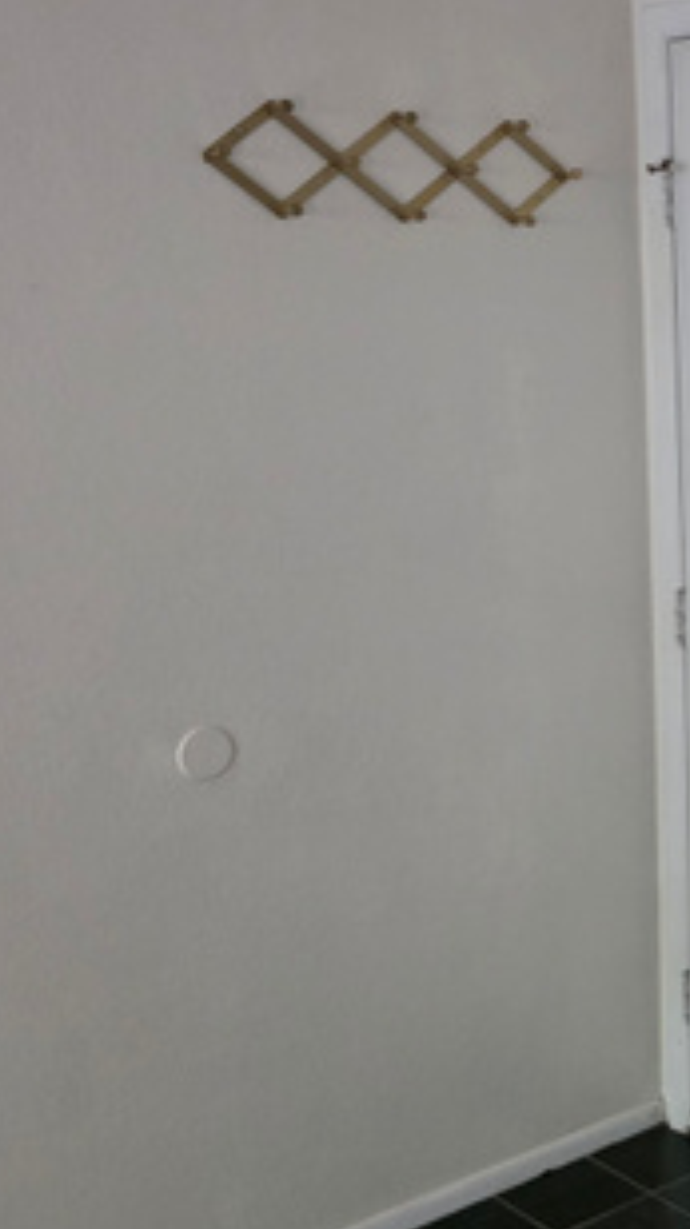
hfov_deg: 20.5
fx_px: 1693
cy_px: 666
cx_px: 965
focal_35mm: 52
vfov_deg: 39.8
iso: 1250
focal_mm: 6.3
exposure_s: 1/120
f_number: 1.7
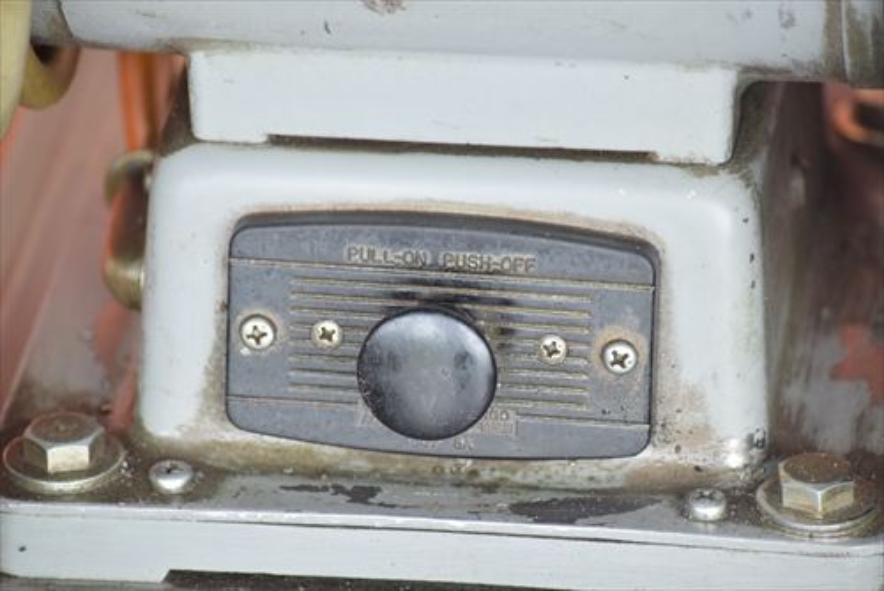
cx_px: 442
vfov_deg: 5.4
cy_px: 296
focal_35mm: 255
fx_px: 6265
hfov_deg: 8.1
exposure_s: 1/100
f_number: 6.3
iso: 1250
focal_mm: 170
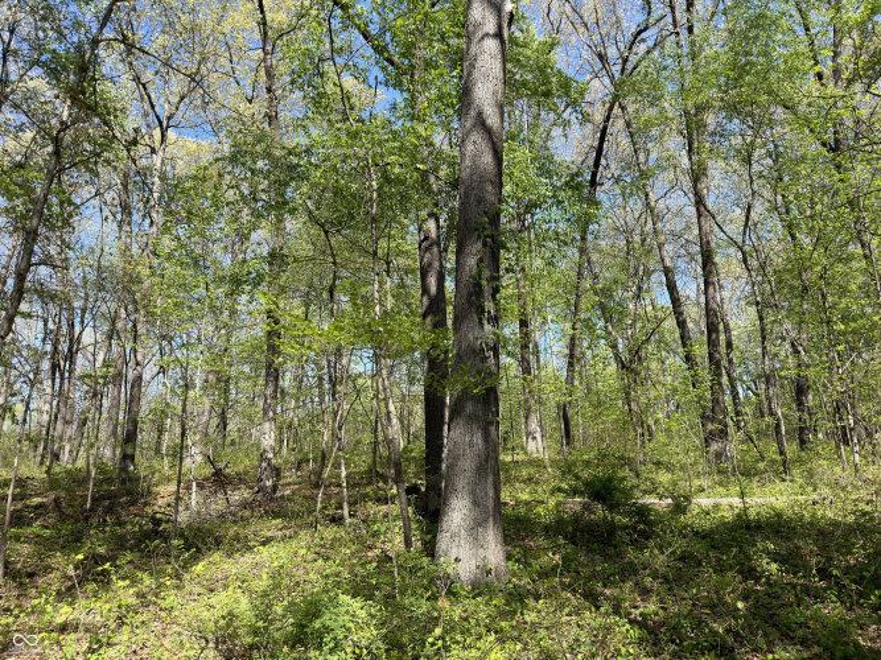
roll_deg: -0.9
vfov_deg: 56.8
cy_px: 330
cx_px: 440
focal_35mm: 24
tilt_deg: +17.1
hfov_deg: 71.6
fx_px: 611
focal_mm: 6.76
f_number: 1.78
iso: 64
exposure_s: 1/1138
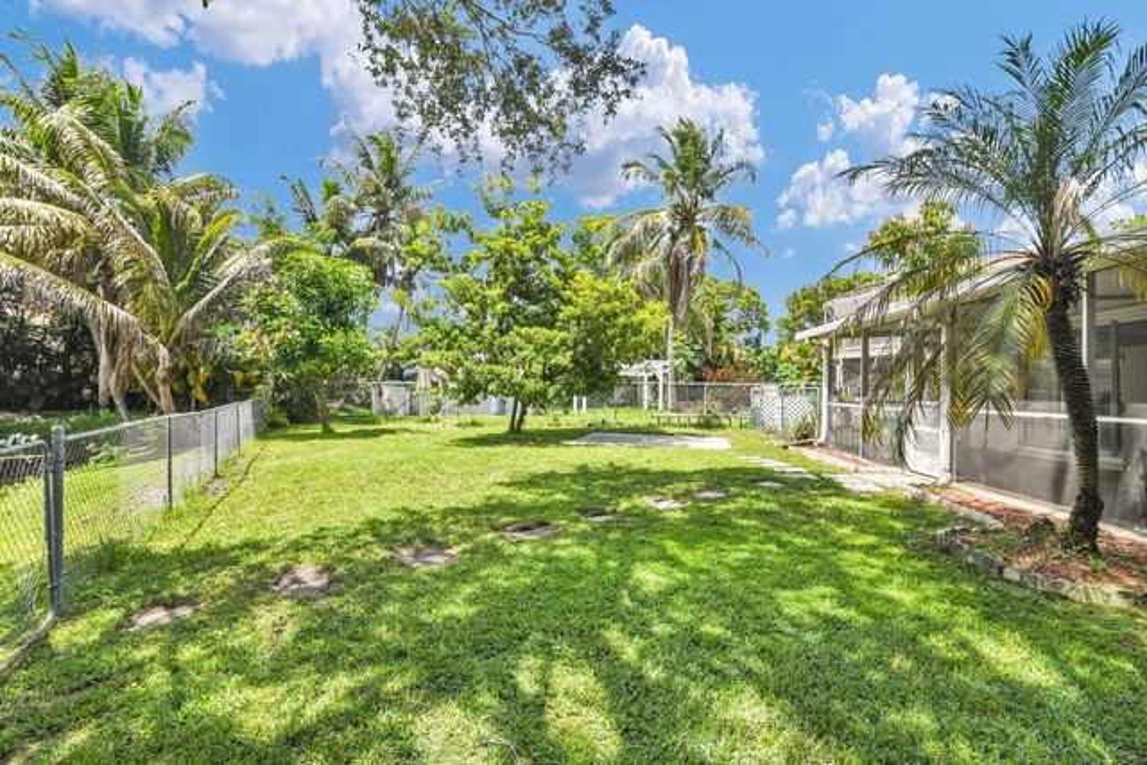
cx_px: 574
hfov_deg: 96.7
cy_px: 382
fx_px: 510
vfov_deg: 73.8
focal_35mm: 16
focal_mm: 16
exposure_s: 1/125
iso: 200
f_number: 11
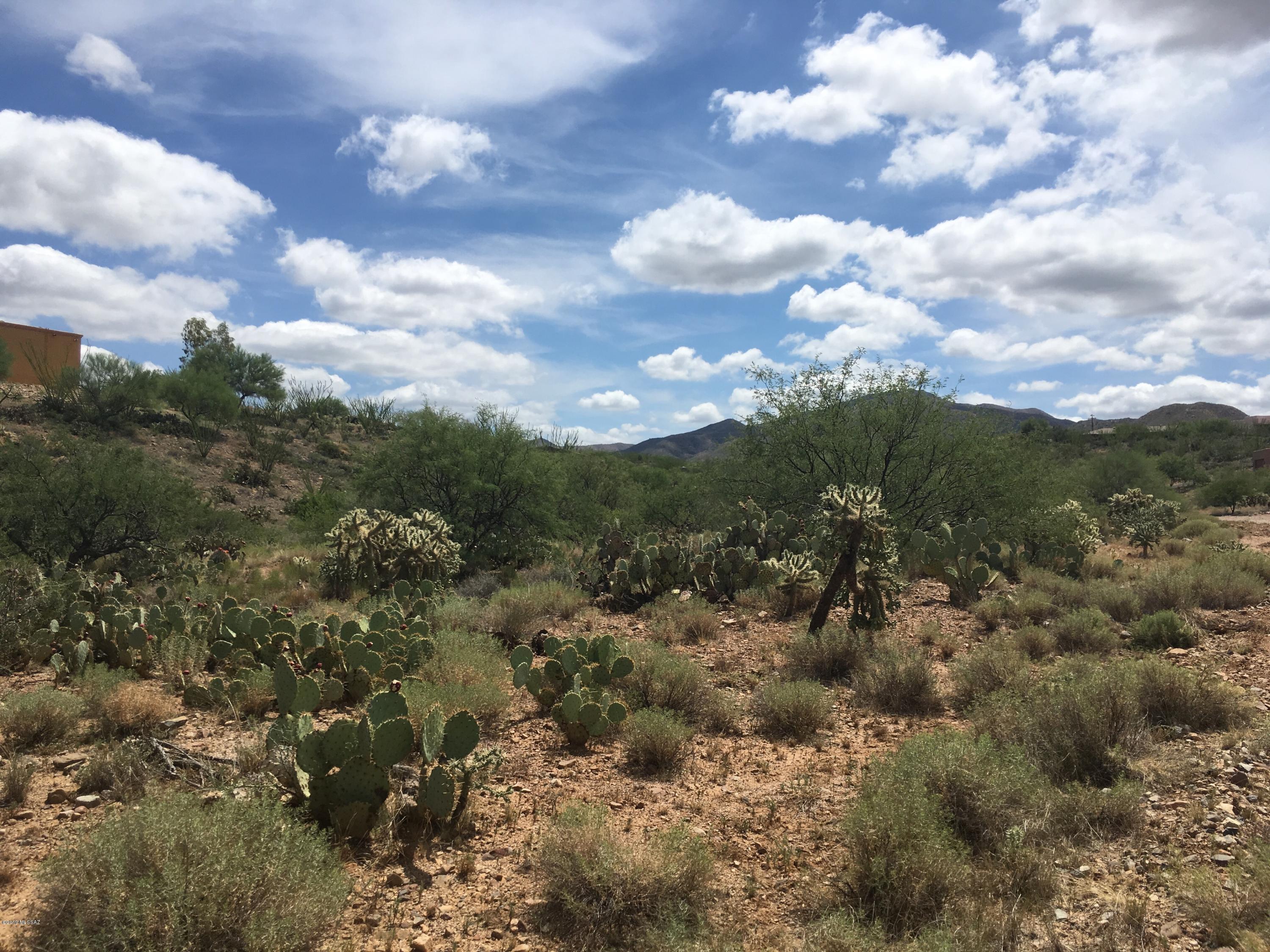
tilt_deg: +1.3
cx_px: 635
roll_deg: -1.1
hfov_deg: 61.7
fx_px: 1064
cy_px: 476
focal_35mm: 29
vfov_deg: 48.2
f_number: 2.2
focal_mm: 4.15
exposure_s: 1/2849
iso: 25
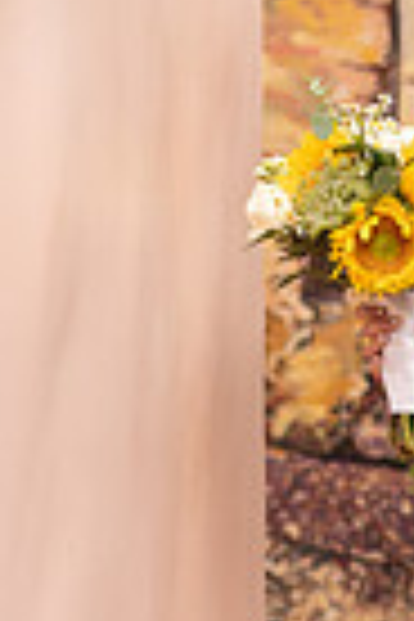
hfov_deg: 7.5
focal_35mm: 180
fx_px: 3105
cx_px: 670
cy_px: 436
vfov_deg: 11.4
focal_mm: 55
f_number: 2.5
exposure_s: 1/500
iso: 320
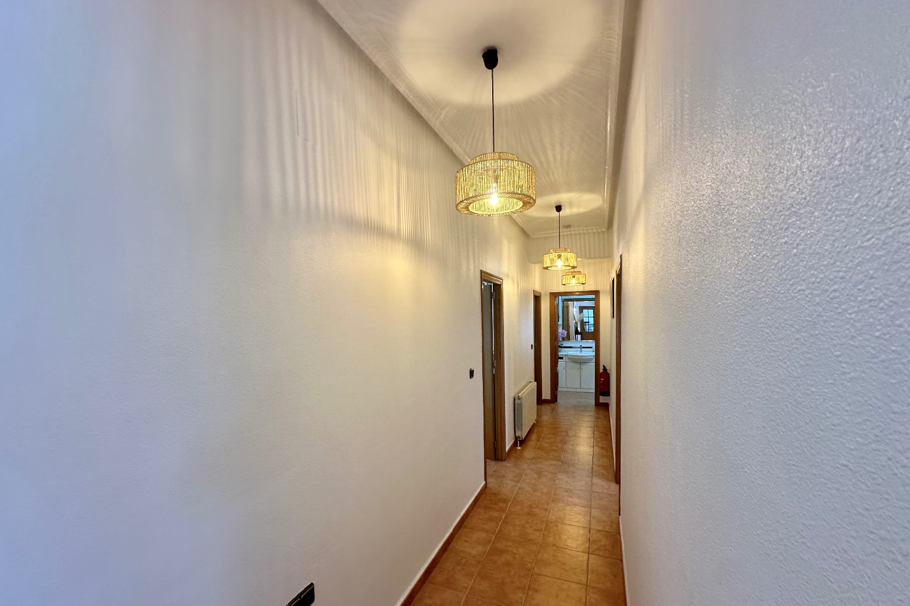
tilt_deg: -3.4
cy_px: 340
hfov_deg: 100.4
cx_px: 446
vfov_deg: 77.0
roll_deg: +0.6
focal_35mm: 15
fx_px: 379
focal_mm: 2.22
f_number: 2.2
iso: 160
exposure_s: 1/100
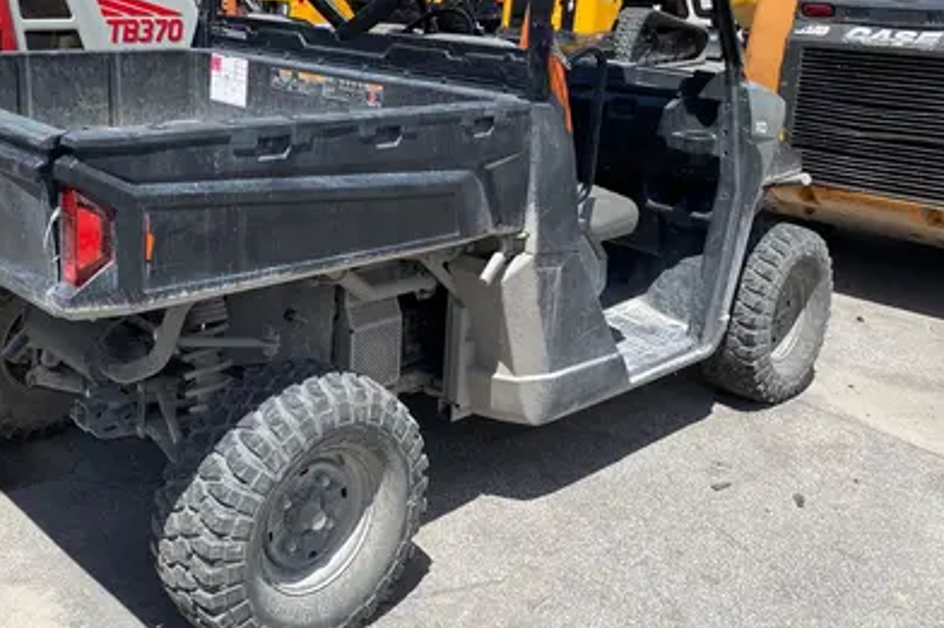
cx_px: 337
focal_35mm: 38
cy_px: 199
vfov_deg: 34.6
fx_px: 996
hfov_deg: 50.1
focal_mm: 4.25
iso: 32
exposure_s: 1/2571
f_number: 1.8
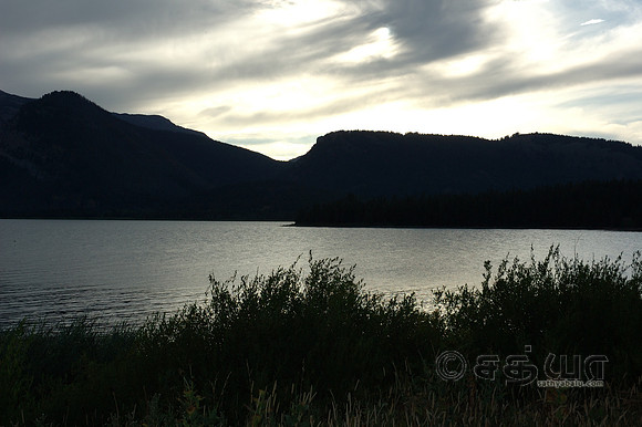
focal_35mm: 57
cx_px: 321
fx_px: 1016
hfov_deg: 35.1
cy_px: 214
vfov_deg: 23.8
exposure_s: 1/500
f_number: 8
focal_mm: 38
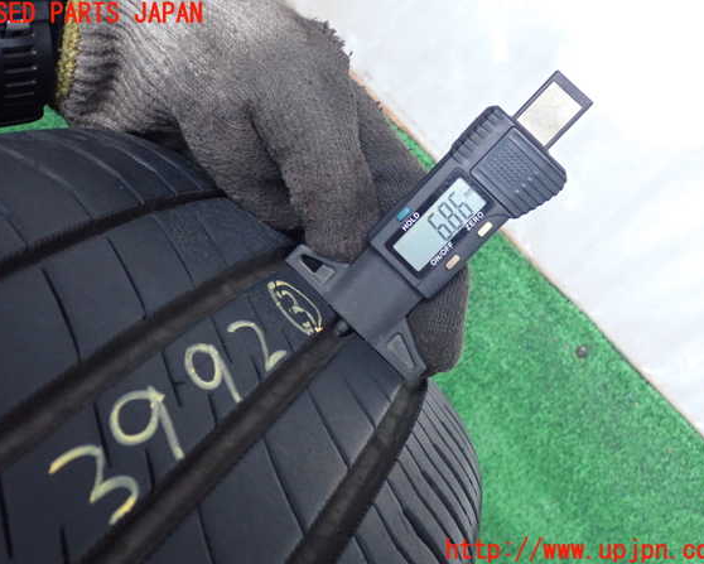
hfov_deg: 42.9
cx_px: 352
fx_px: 896
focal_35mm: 43
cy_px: 283
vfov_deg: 34.9
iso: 800
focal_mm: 7.31
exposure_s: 1/125
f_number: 2.8
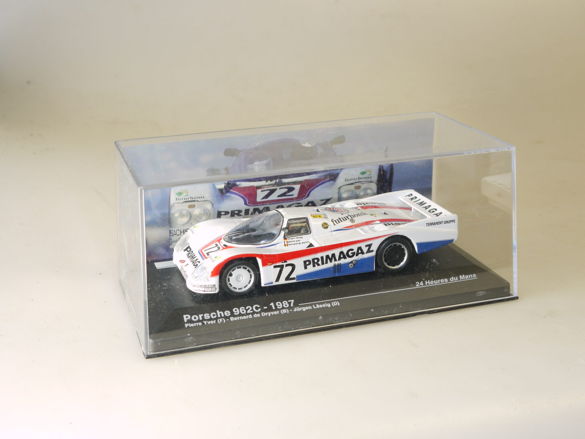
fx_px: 896
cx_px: 292
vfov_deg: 27.5
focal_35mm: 53
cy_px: 220
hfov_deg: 36.2
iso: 100
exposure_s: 1/30
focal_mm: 19
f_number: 5.6
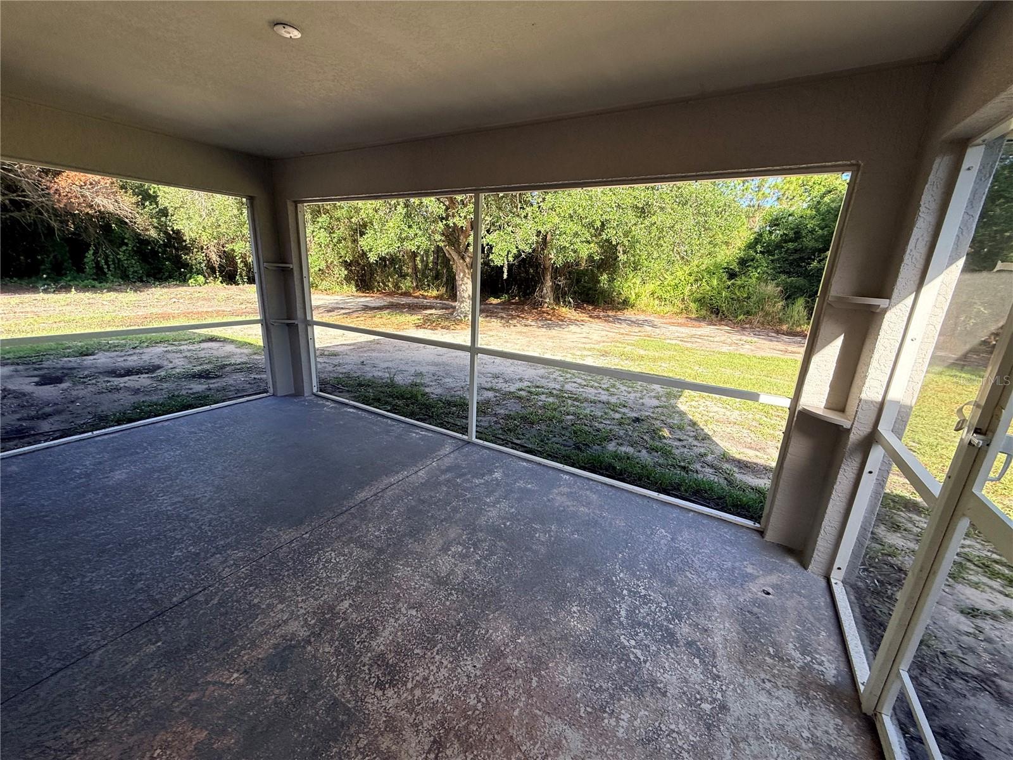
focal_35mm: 14
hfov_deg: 102.1
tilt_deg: -13.5
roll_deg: -2.4
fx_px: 410
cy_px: 380
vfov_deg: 85.7
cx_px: 506
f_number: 2.2
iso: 50
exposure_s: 1/200
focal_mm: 2.22
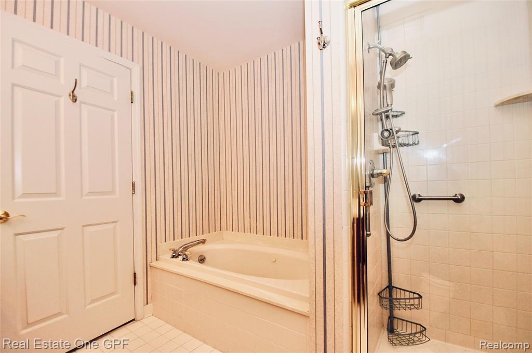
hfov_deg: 100.5
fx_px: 221
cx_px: 266
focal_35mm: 15
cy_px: 176
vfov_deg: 77.2
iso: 1000
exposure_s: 1/125
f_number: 5
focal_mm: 10
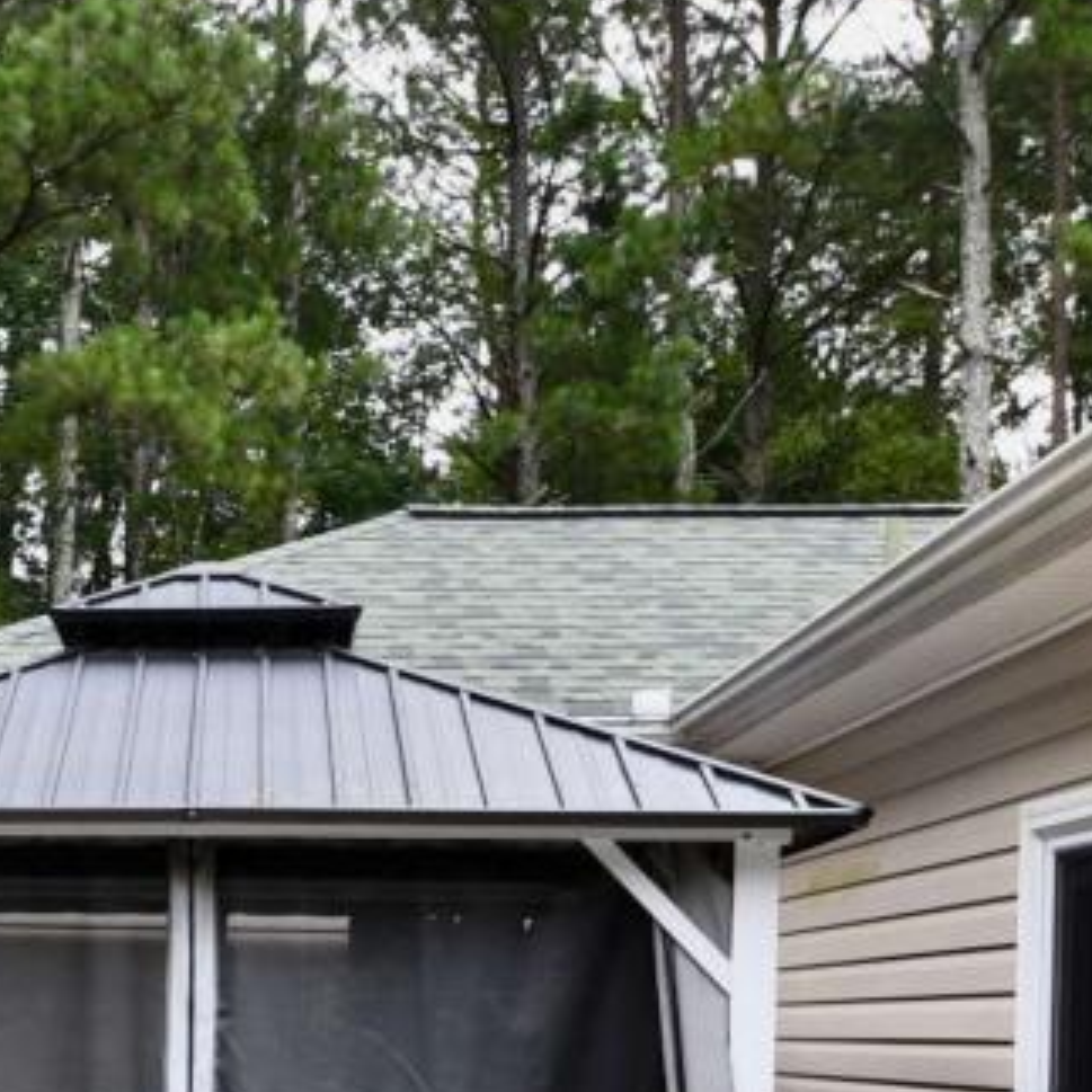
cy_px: 1031
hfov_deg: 26.4
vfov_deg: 27.3
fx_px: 2141
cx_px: -105
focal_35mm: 60
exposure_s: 1/250
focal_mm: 13
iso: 220
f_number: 5.6
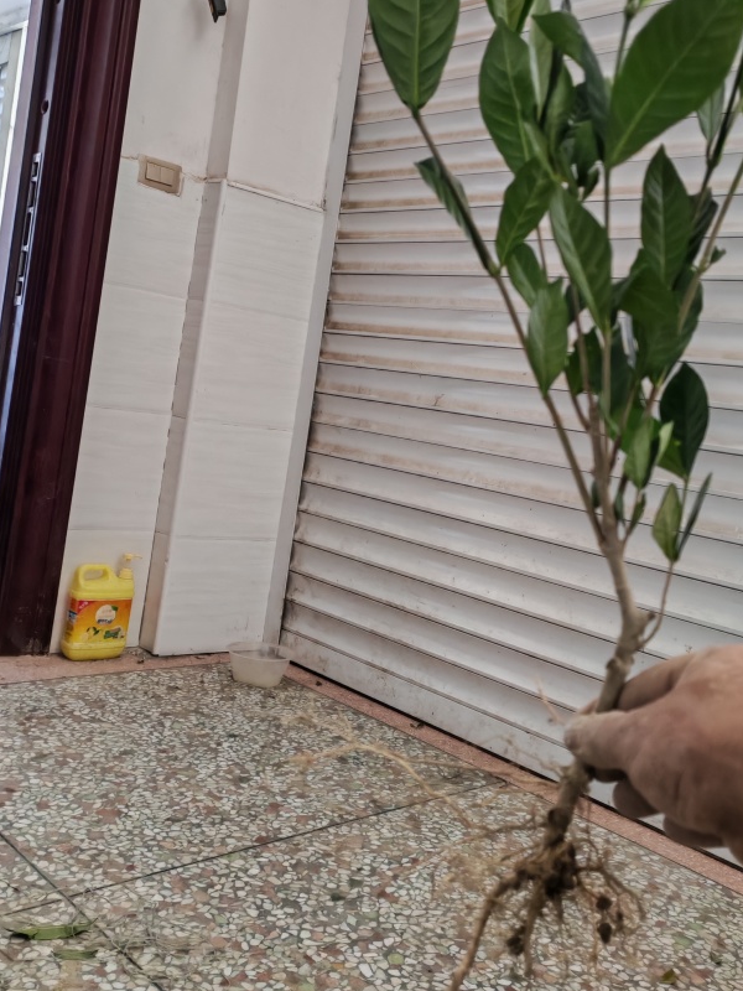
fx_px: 1030
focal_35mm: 36
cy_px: 416
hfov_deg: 39.5
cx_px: 448
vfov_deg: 51.1
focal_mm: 5.52
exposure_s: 1/100
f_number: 1.95
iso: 500
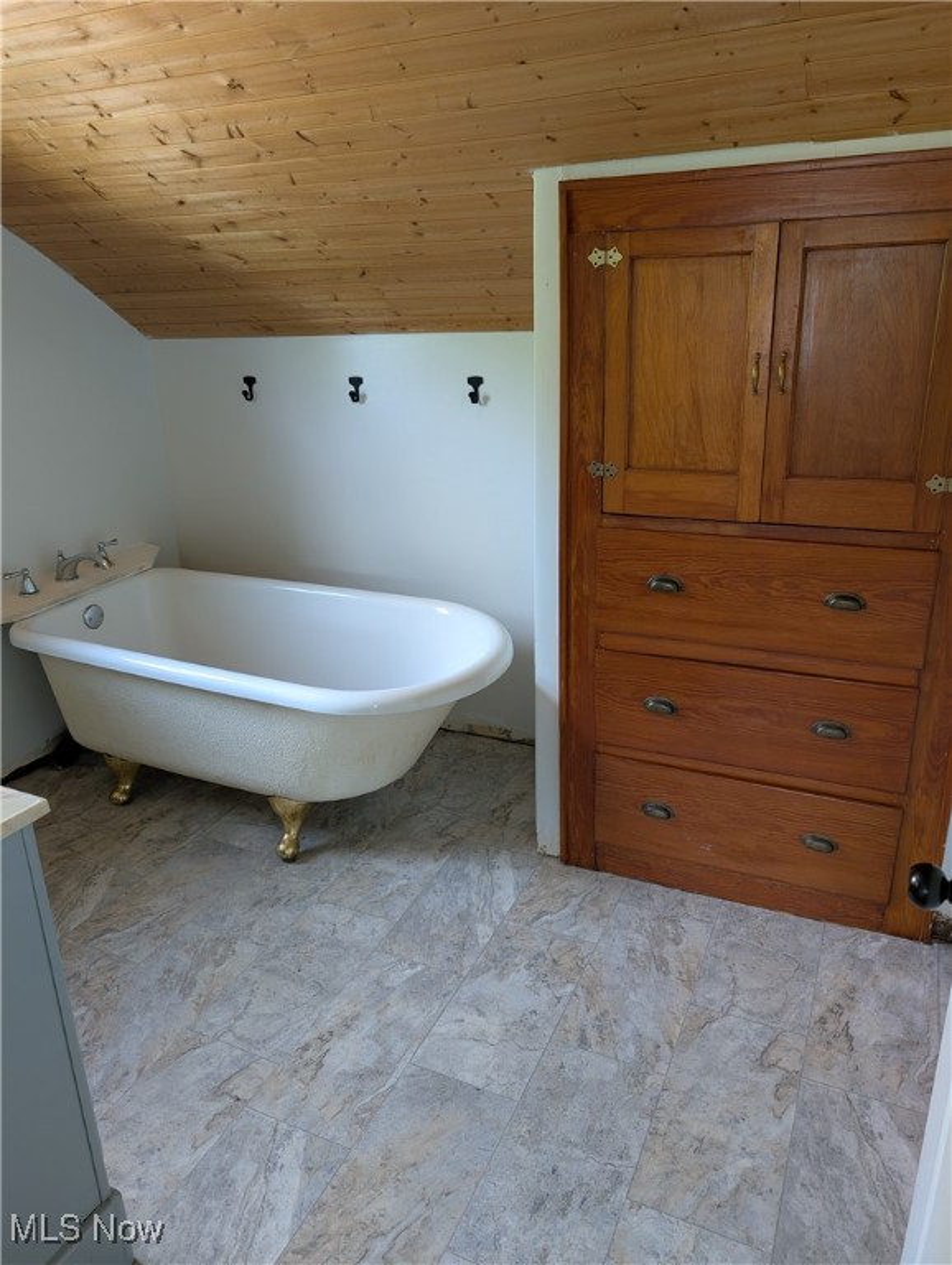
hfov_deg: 56.9
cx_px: 476
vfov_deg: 71.5
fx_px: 878
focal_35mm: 24
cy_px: 632
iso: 100
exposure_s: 1/32.4
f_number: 1.68
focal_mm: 6.9
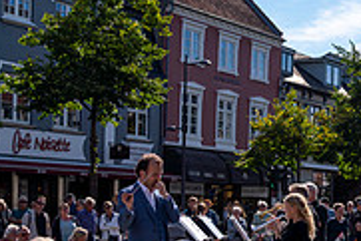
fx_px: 803
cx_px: 441
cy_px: 242
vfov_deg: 16.7
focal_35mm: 80
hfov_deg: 23.1
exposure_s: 1/2500
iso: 125
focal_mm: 25
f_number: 3.5
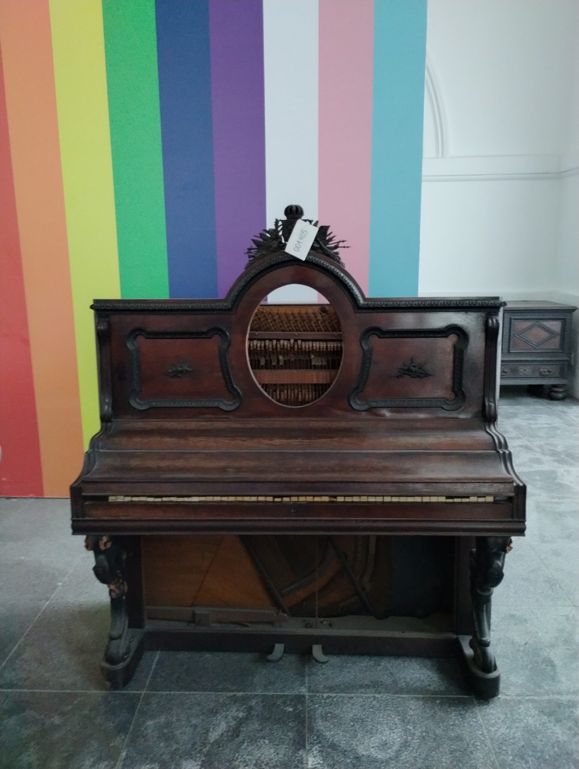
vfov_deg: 63.4
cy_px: 384
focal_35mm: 28
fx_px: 623
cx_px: 290
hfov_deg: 49.9
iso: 2759
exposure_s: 1/20
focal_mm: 4.27
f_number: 1.8
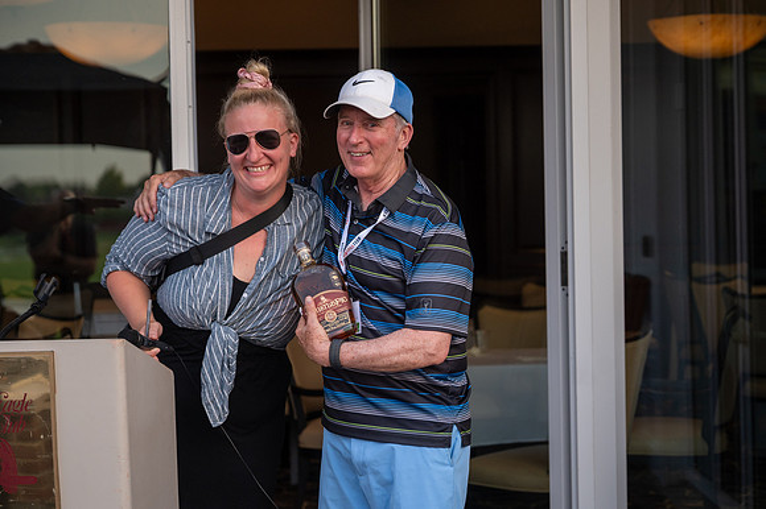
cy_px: 297
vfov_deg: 16.2
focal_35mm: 84
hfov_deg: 24.1
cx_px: 430
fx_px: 1793
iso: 500
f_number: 4
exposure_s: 1/500
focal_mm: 70
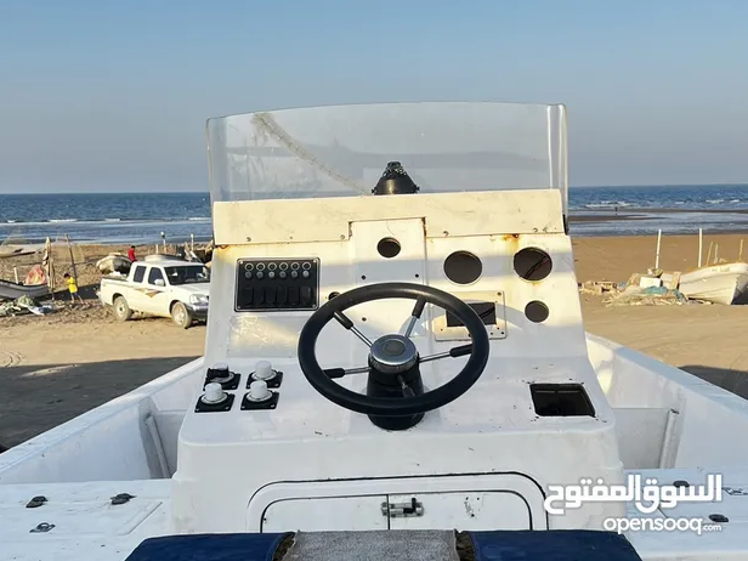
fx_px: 583
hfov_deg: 65.3
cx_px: 362
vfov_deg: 51.3
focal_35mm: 27
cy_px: 272
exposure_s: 1/859
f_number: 1.5
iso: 50
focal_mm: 5.7
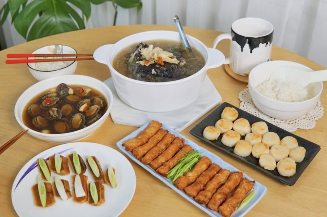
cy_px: 108
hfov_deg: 43.6
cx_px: 164
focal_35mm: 45
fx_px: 409
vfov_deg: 29.8
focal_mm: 30
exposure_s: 1/160
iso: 500
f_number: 4
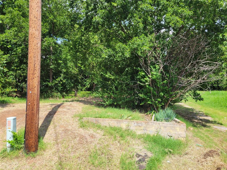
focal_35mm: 26
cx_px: 114
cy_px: 85
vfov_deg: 53.1
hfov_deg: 67.3
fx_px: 170
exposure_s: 1/1339
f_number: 1.8
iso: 40
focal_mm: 5.4
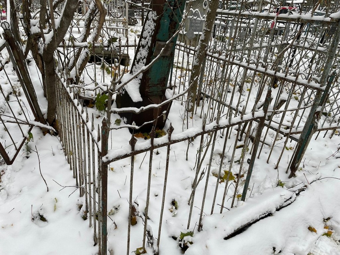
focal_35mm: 26
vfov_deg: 53.1
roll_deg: +0.2
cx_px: 170
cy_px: 128
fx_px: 255
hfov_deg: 67.3
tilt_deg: -22.8
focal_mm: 4.2
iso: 32
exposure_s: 1/168
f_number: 1.6
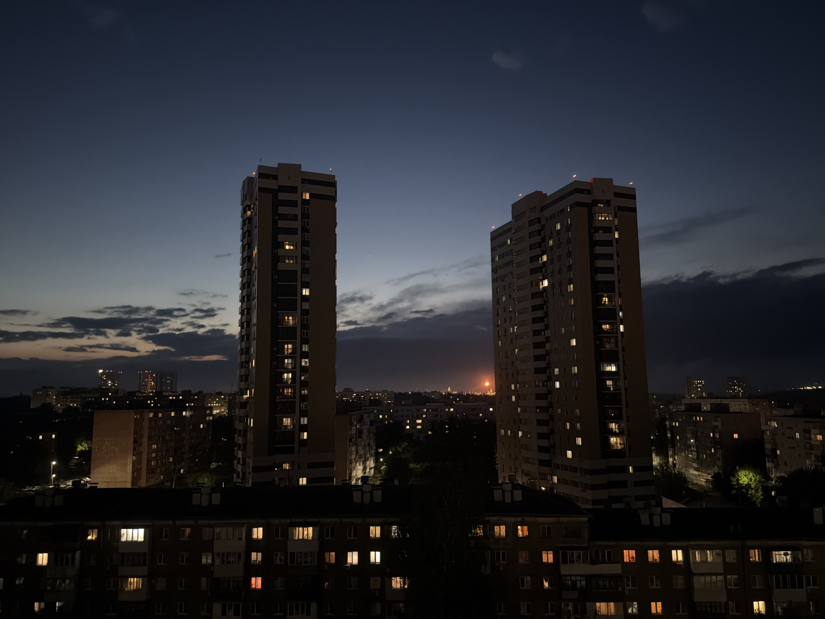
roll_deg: +0.7
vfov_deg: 54.9
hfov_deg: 69.4
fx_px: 596
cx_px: 423
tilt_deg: +7.9
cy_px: 319
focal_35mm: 25
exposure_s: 1/18
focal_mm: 6.76
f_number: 1.78
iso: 1600
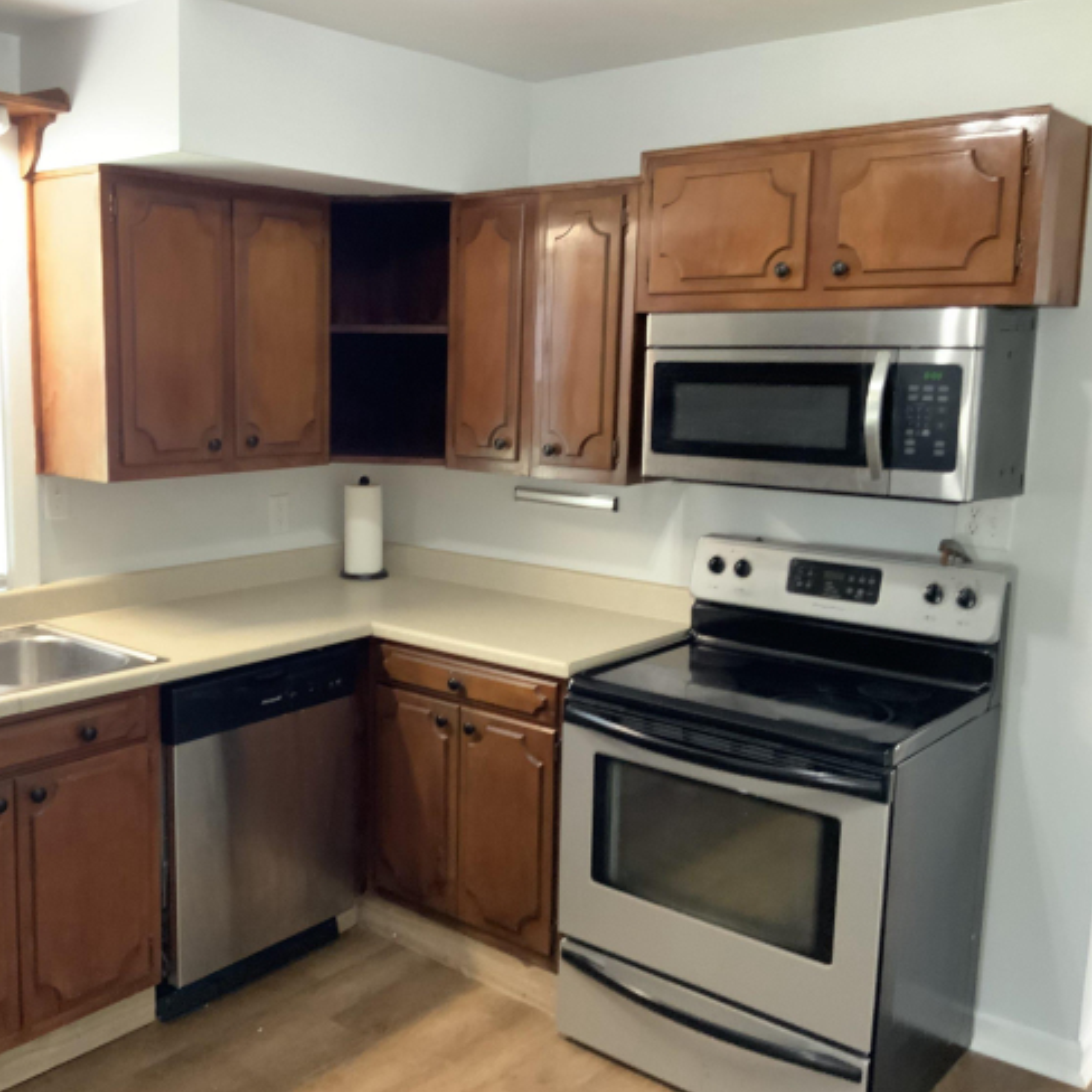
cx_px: 406
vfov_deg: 47.2
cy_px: 548
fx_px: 1249
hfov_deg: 46.8
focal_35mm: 35
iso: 250
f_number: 1.8
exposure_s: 1/30
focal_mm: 3
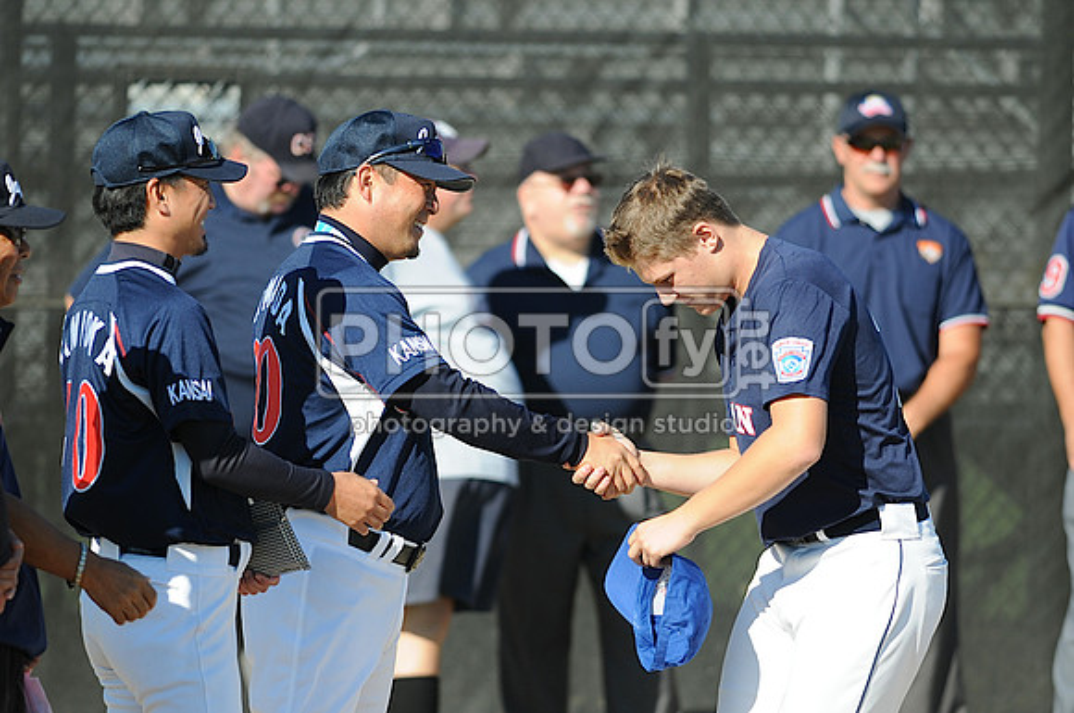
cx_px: 537
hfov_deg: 4.6
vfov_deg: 3.0
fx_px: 13406
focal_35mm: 450
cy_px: 356
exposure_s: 1/1250
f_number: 4
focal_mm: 300
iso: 200
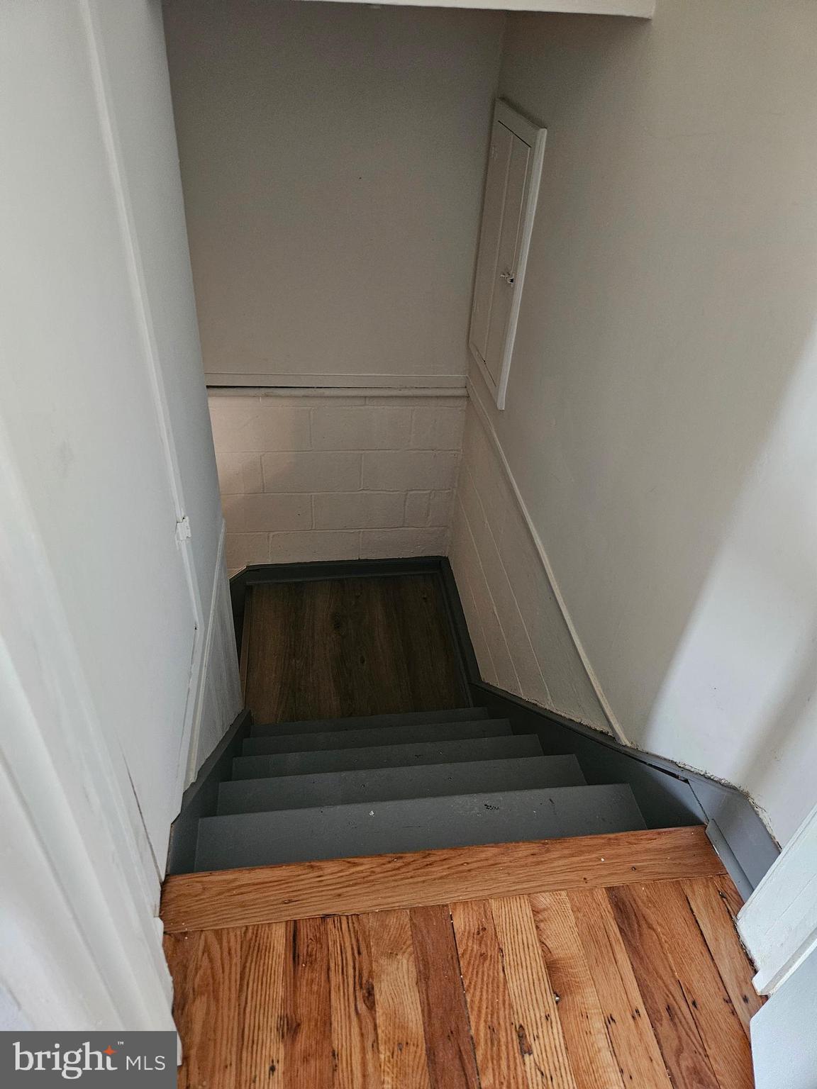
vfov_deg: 73.9
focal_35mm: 23
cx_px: 408
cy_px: 544
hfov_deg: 58.9
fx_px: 724
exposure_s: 1/40
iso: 640
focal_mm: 5.4
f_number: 1.8
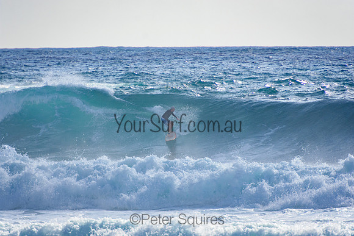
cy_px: 118
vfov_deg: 2.3
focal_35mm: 600
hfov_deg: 3.4
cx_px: 177
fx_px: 5901
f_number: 5.6
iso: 320
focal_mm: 400
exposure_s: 1/2000
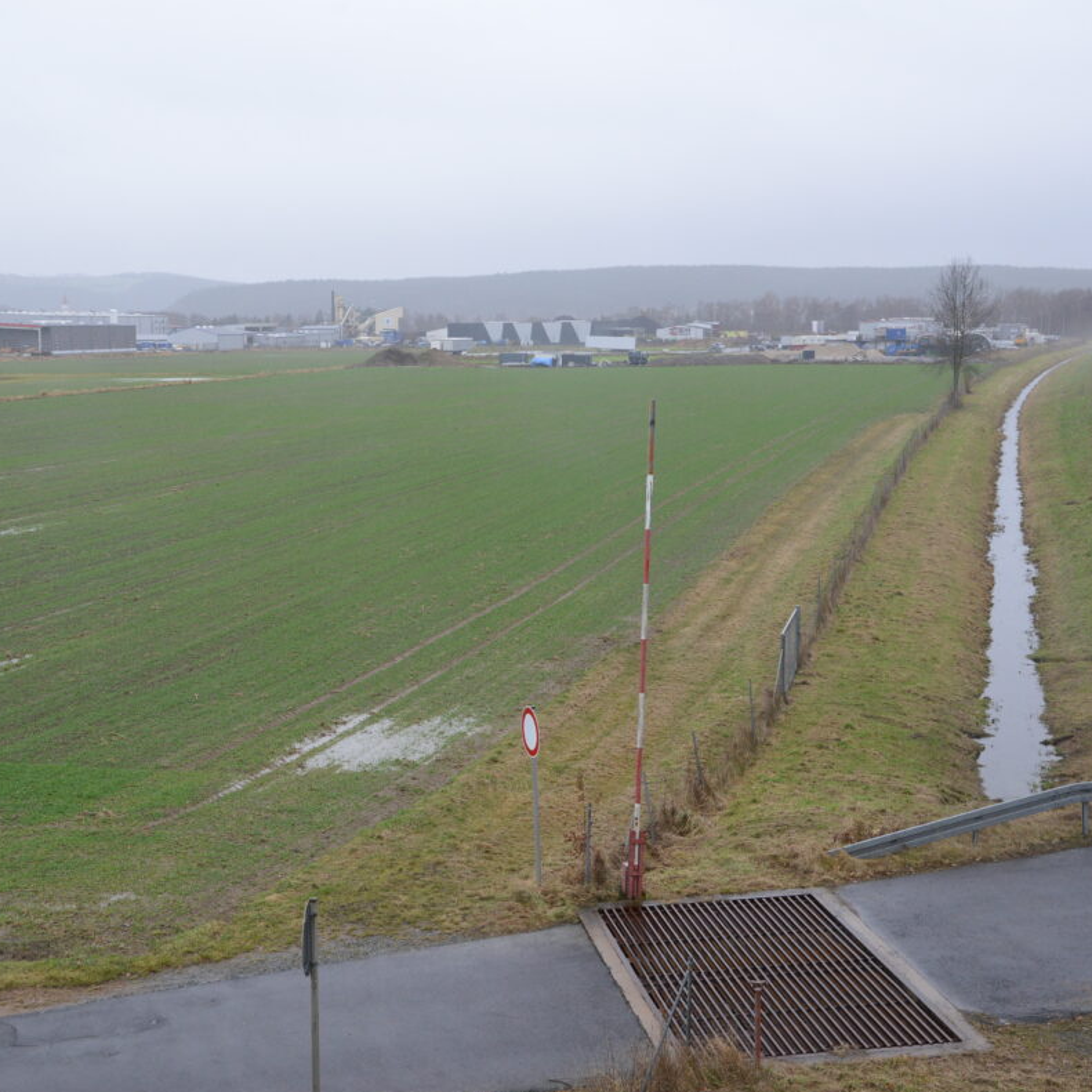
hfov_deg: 34.4
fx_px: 1749
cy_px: 550
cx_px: 387
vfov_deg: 34.7
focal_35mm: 49
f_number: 8
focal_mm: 38
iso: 1250
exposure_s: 1/250
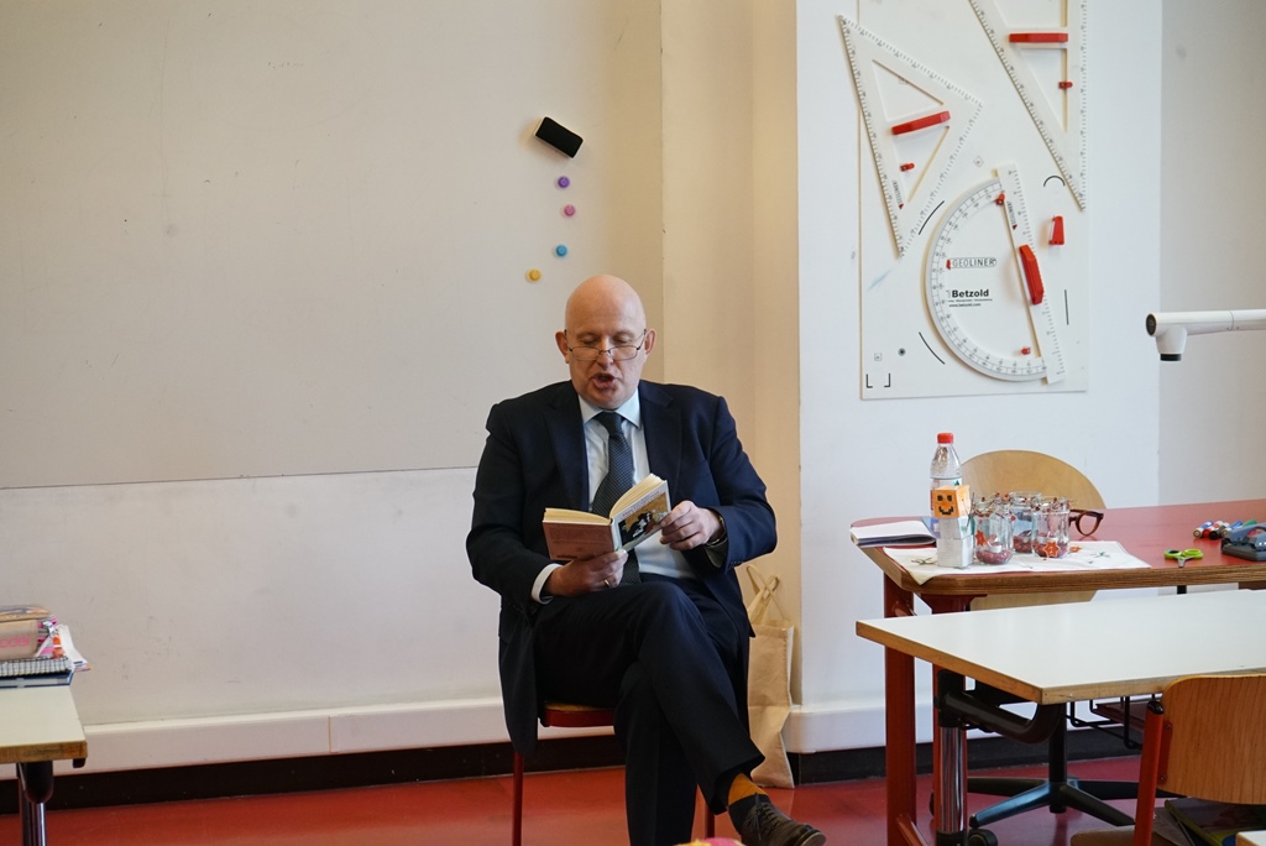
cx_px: 633
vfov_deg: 19.5
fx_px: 2463
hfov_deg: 28.8
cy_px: 423
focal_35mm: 70
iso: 4000
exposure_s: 1/200
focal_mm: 70
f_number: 8
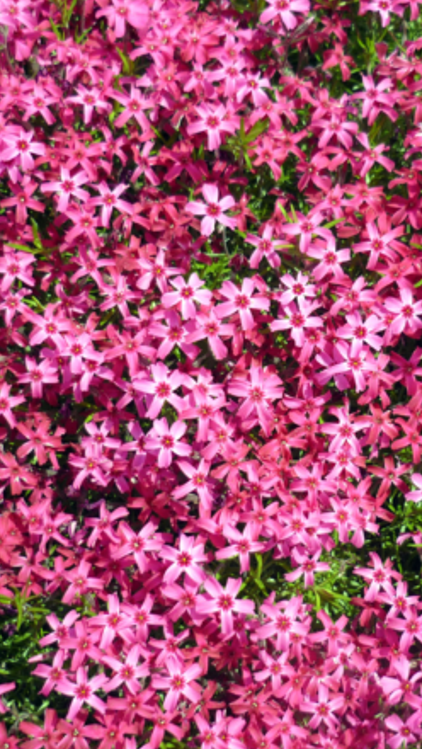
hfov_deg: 24.4
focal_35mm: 49
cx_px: 276
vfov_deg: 42.1
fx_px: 973
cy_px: 368
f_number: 8
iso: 100
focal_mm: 5.5
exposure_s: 1/200
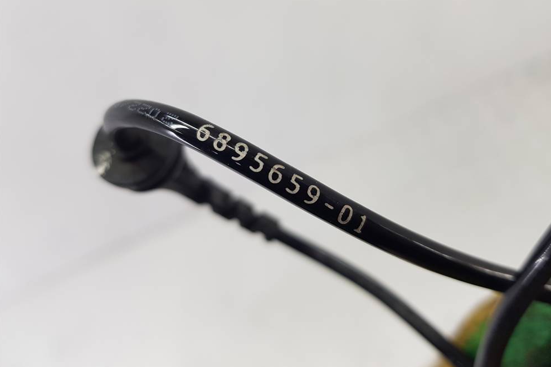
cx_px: 283
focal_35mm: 28
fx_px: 428
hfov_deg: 65.5
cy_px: 157
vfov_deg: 46.3
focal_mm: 4.2
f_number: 1.7
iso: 64
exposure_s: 1/100
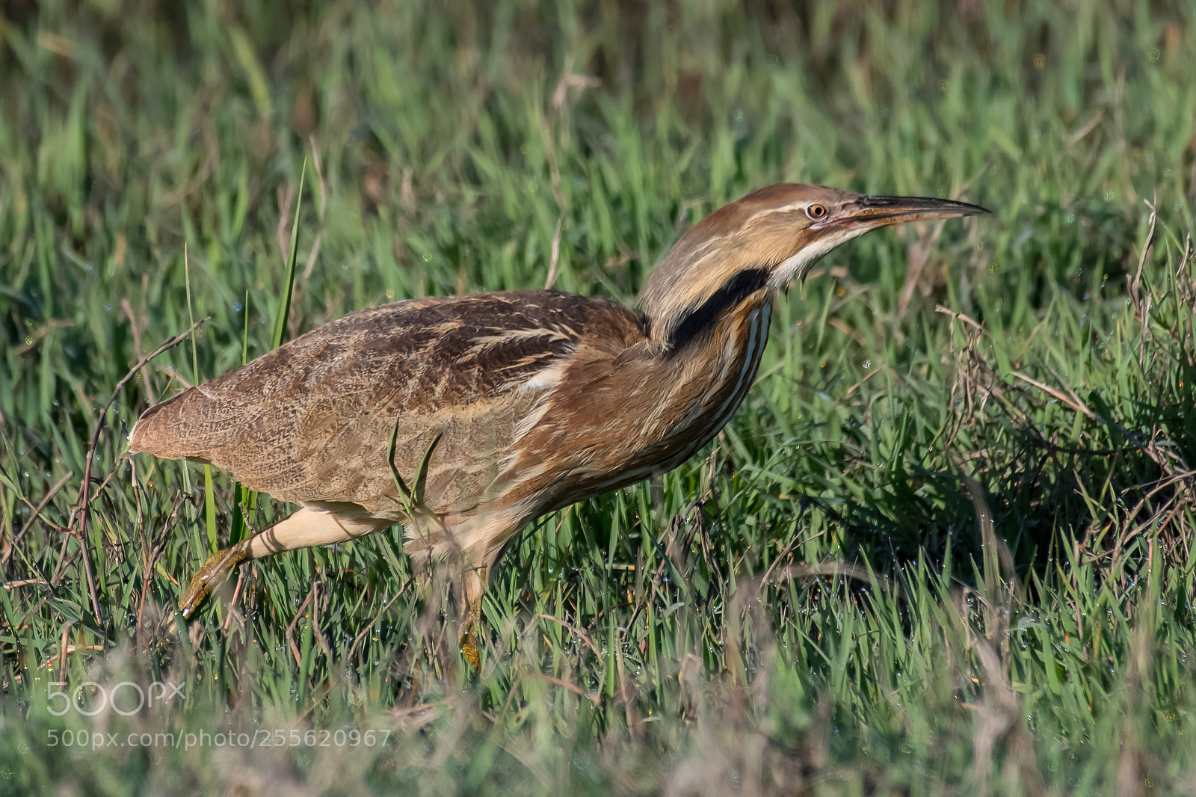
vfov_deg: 1.8
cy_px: 398
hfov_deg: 2.8
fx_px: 24910
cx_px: 598
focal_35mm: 750
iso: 500
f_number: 6.3
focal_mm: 500
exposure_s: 1/1250
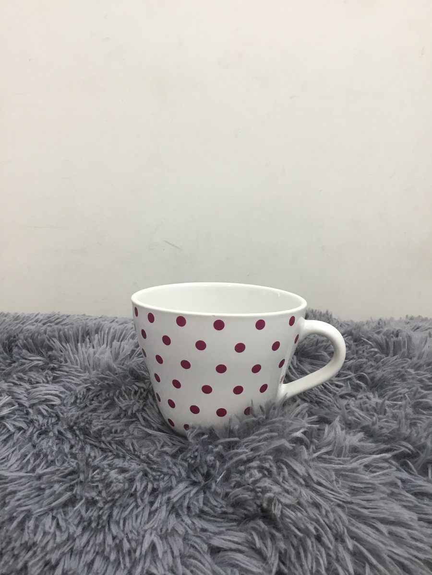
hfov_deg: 45.4
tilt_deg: -12.1
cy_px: 288
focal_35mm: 31
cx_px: 216
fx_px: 516
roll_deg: +0.3
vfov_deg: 58.4
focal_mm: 3.3
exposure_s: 1/33
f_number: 2.4
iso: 80
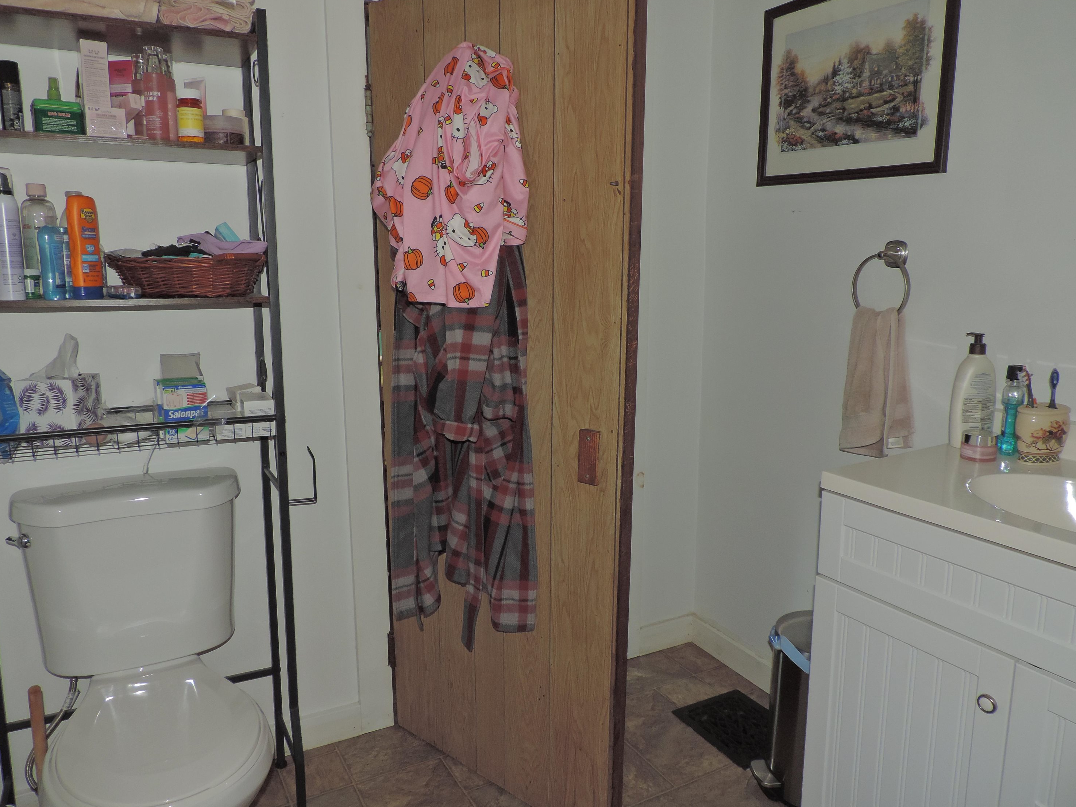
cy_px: 404
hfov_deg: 69.4
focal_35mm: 25
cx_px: 522
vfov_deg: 54.9
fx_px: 777
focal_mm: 4.3
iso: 200
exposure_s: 1/30
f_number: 3
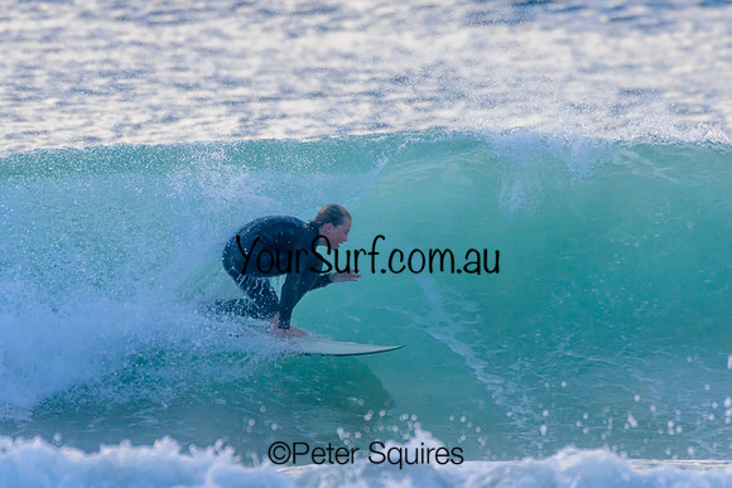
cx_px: 366
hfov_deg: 2.1
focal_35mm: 1000
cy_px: 244
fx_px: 20337
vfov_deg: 1.4
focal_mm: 1000
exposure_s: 1/2000
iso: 2200
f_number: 11
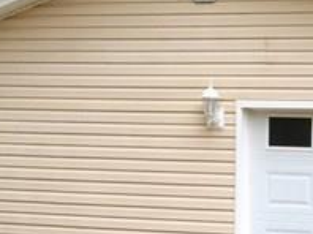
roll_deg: -0.5
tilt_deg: -5.4
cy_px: 248
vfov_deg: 9.8
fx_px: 1355
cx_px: 379
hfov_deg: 12.8
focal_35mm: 150
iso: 32
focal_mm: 4.15
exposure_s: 1/430
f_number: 2.2
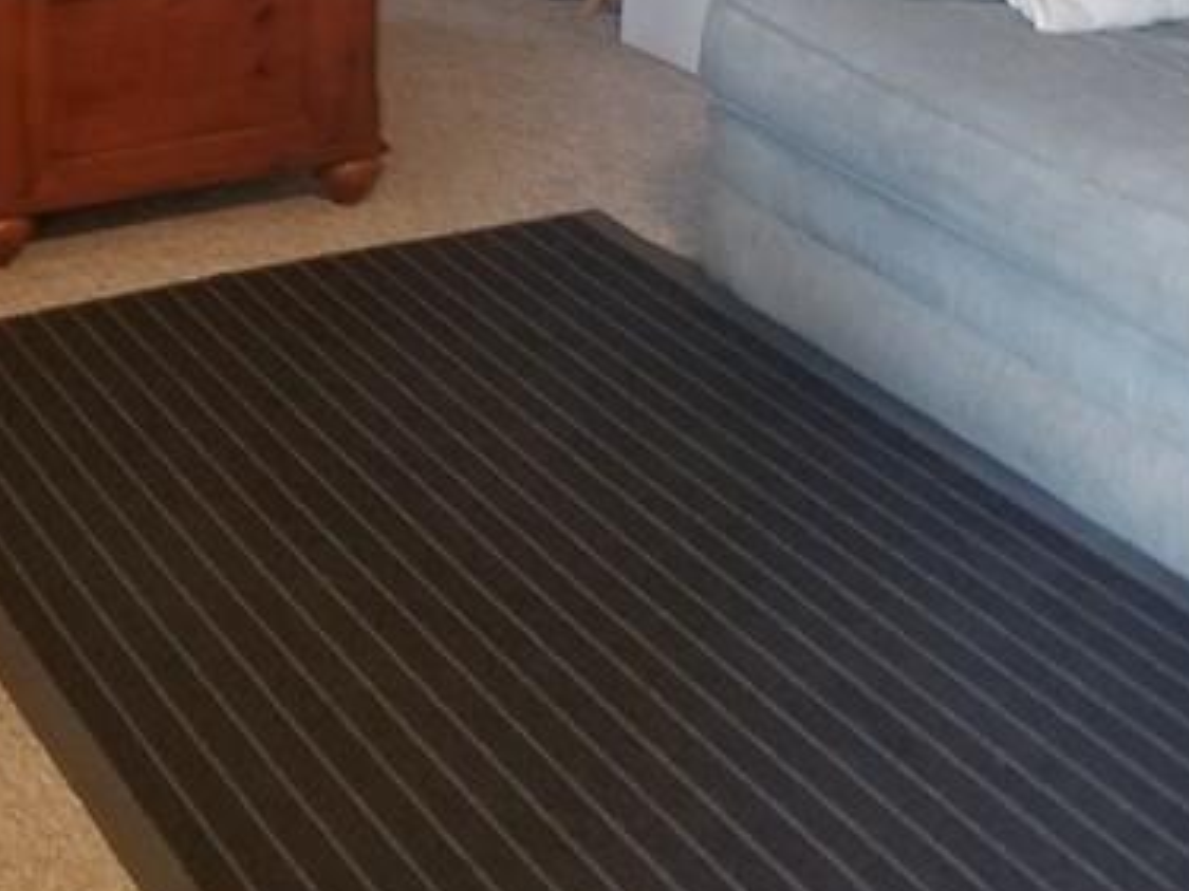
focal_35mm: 71
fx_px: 2438
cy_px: -130
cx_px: -86
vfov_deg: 19.7
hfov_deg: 25.6
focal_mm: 4.2
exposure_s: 1/17
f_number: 1.7
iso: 200
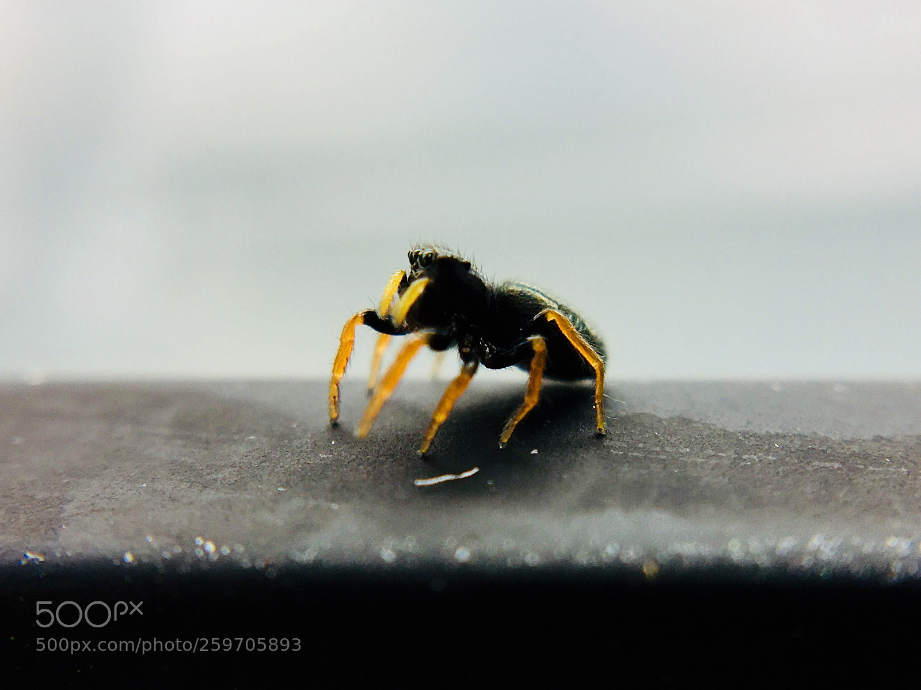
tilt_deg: -46.7
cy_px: 345
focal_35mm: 29
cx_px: 460
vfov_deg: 48.2
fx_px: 771
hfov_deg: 61.7
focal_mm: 4.15
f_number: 2.2
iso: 25
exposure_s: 1/214
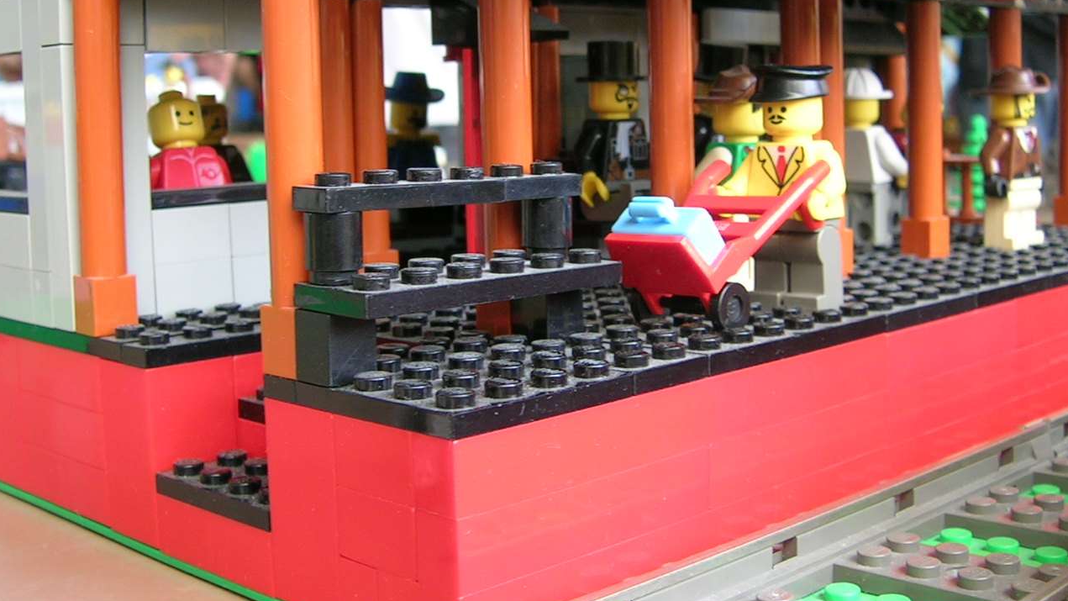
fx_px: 1359
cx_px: 560
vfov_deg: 24.9
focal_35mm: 48
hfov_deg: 42.9
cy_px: 254
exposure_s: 1/37.7
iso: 50
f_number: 2.8
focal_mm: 5.4
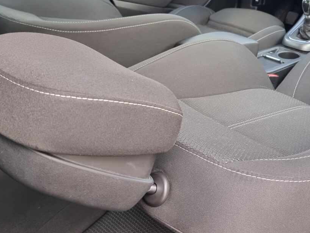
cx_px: 185
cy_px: 73
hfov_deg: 40.3
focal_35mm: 47
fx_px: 421
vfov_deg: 30.6
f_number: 1.8
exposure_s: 1/100
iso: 80
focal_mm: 6.7
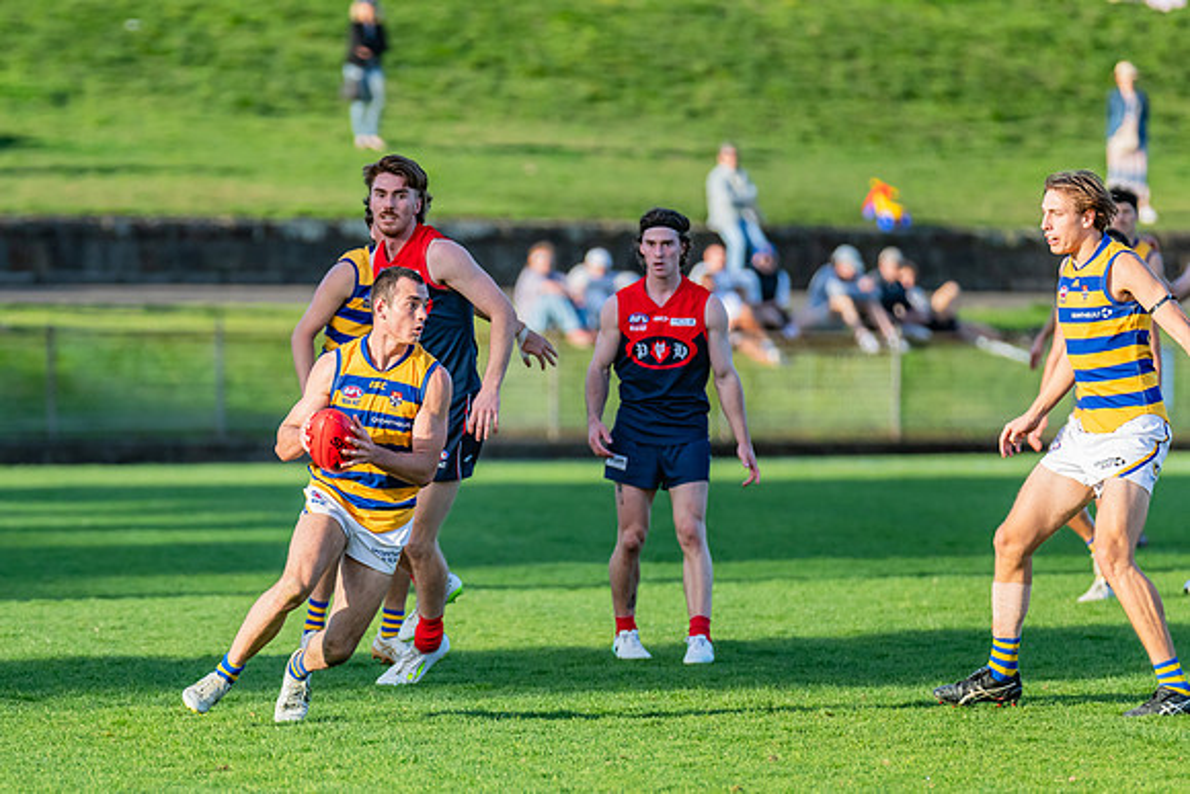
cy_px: 437
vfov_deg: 3.7
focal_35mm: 376
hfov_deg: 5.5
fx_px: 12436
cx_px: 431
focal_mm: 290
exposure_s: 1/1600
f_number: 4.5
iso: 800
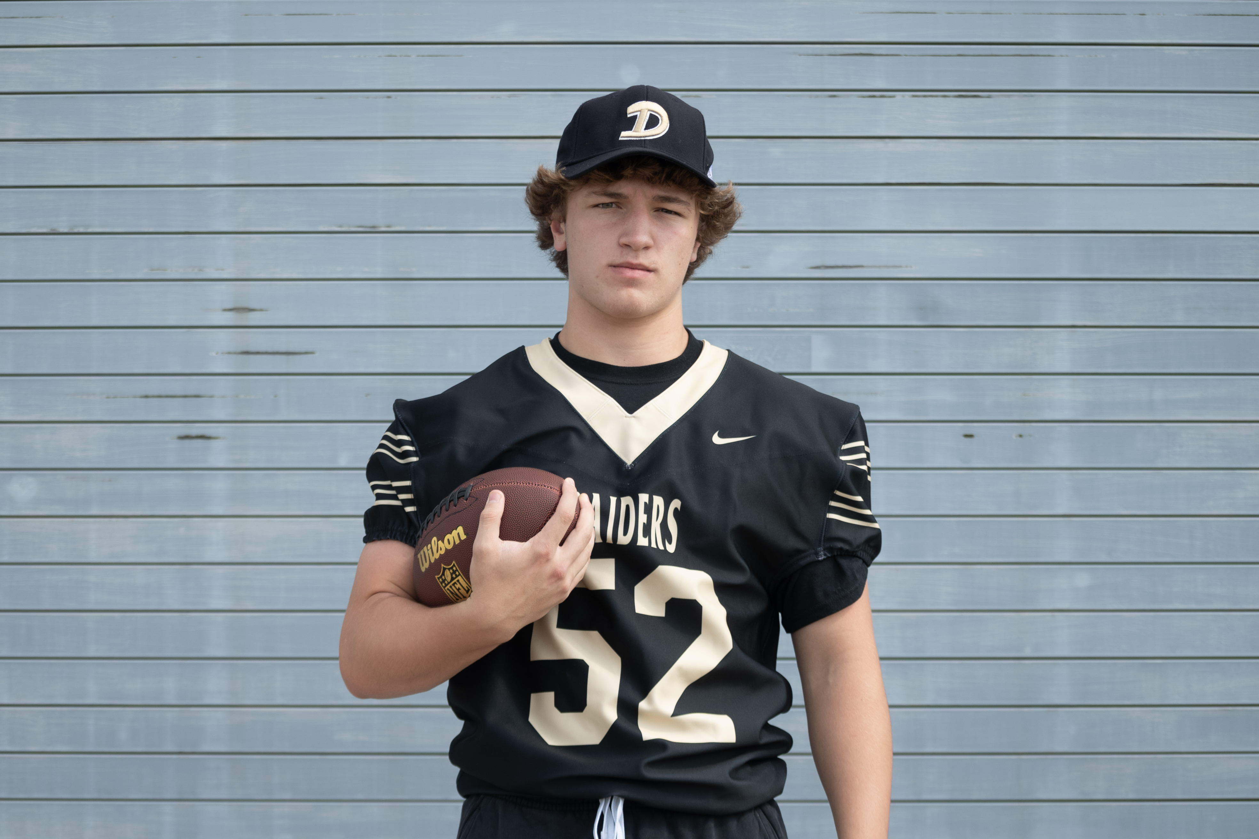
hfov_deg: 19.5
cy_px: 420
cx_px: 630
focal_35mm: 105
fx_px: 3672
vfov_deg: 13.0
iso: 100
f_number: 4.5
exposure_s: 1/400
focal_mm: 70
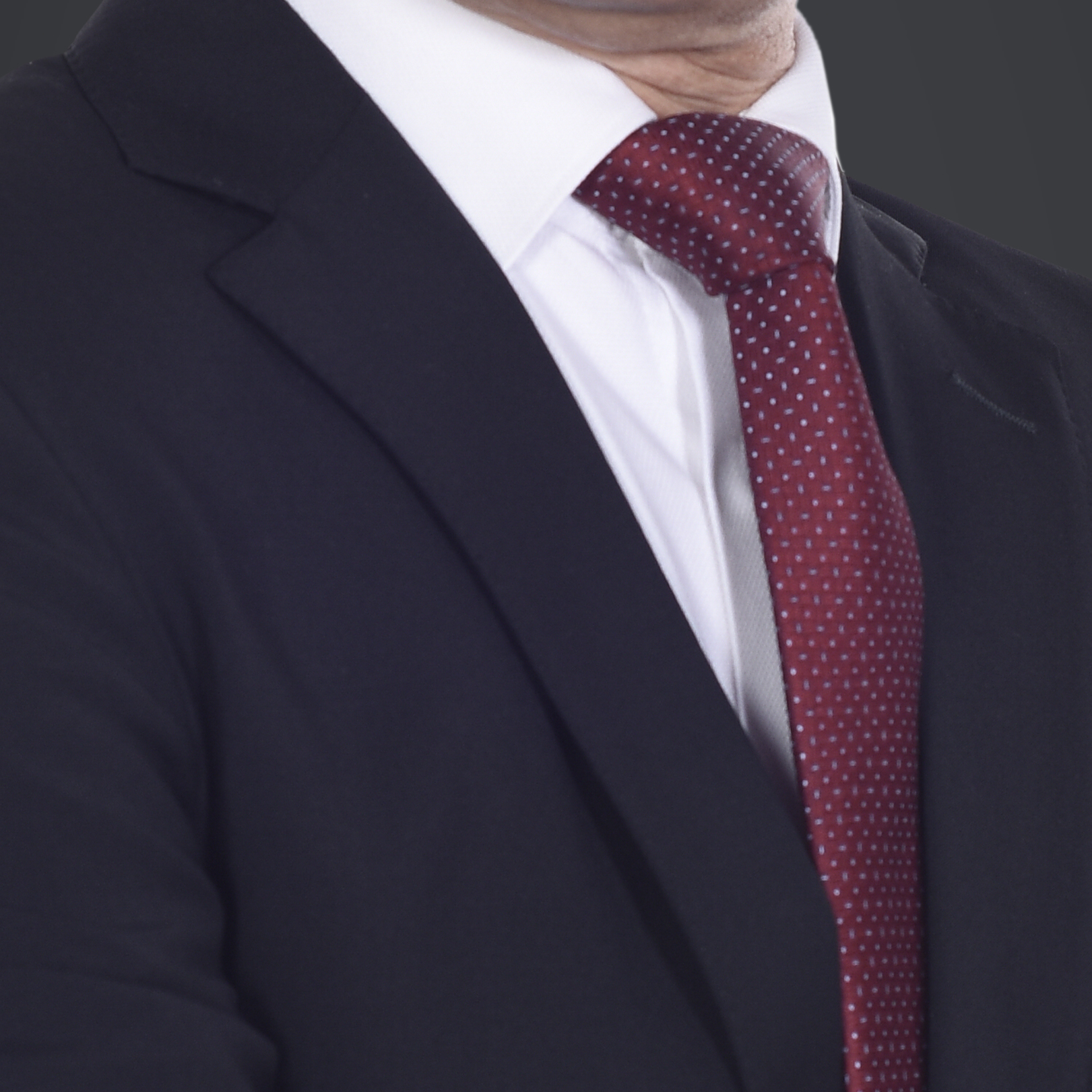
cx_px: 549
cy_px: 644
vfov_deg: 9.1
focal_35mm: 193
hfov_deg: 9.1
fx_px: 6888
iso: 200
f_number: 5.6
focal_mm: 50
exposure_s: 1/125
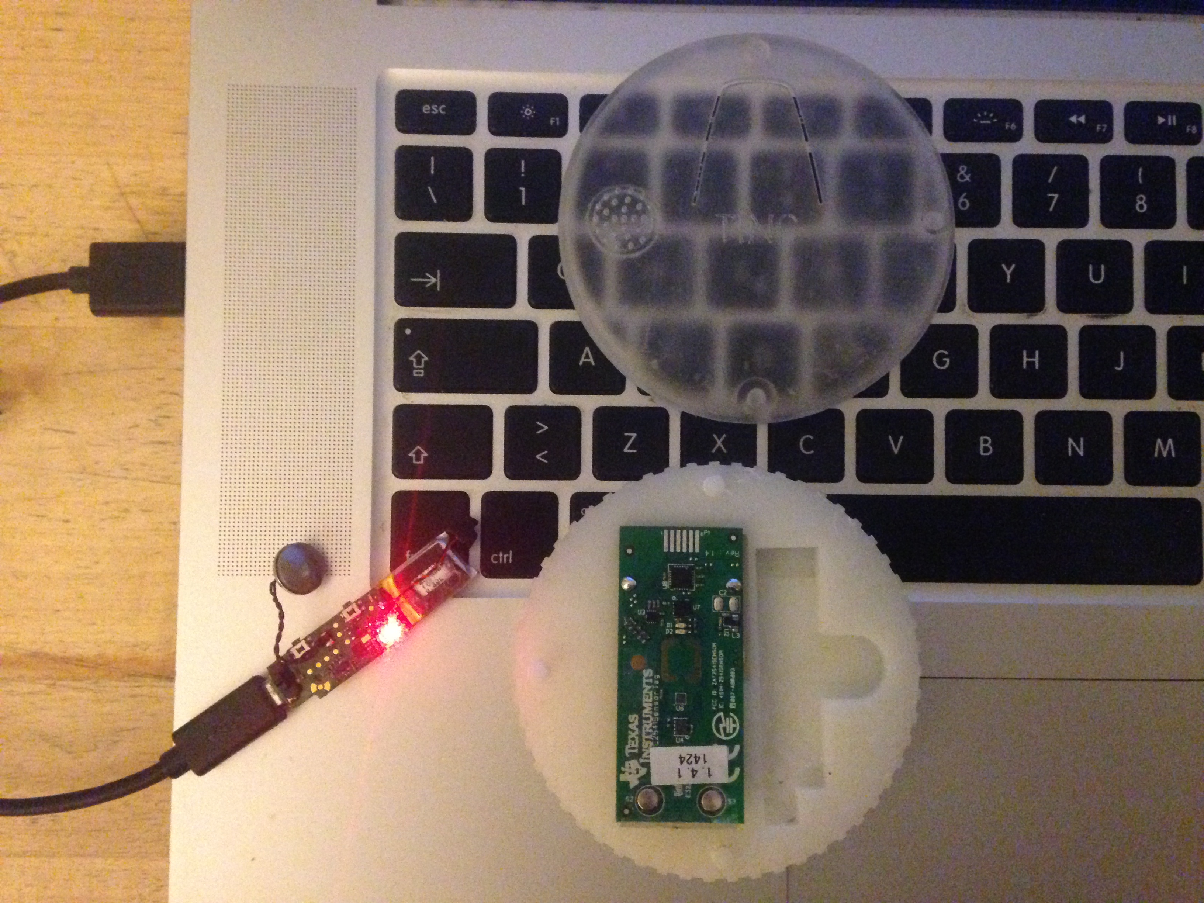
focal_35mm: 33
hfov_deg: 55.4
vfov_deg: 42.9
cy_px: 452
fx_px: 1148
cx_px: 602
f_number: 2.4
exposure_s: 1/15
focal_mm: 4.12
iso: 800
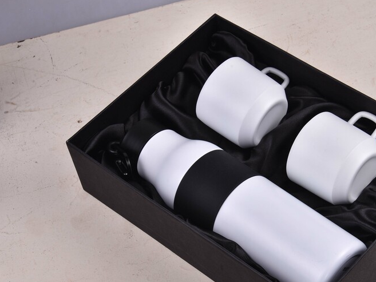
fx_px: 1076
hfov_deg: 19.8
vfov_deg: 14.9
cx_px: 254
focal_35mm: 99
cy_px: 163
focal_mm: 66
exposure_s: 1/100
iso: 100
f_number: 14
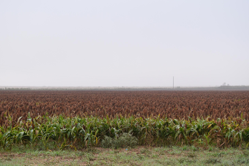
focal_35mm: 84
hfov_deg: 24.3
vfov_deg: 16.4
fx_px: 578
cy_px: 84
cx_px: 123
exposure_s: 1/200
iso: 400
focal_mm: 55
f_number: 7.1
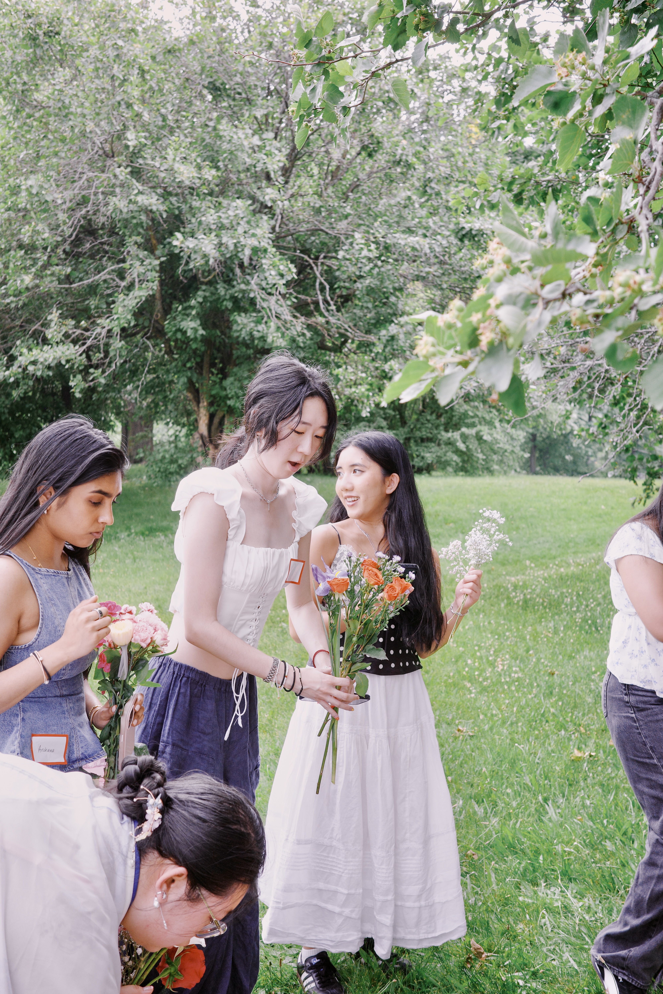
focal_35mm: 40
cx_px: 332
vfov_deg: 48.5
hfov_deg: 33.4
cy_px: 497
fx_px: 1105
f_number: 4
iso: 200
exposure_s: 1/200
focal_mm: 26
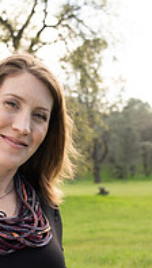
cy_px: 244
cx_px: -19
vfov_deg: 34.4
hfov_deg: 20.1
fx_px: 407
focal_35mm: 57
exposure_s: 1/125
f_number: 3.5
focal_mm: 24
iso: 125
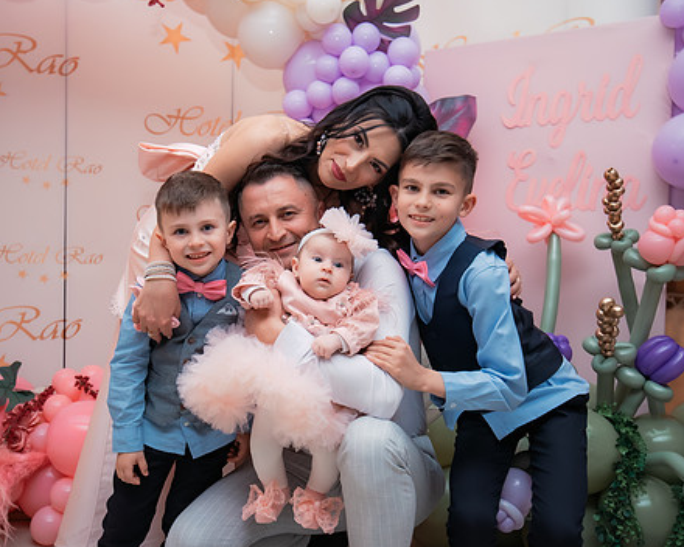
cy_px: 283
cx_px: 307
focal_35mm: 34
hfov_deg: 52.8
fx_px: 688
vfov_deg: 43.3
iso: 1600
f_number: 2.8
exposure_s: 1/200
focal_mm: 26
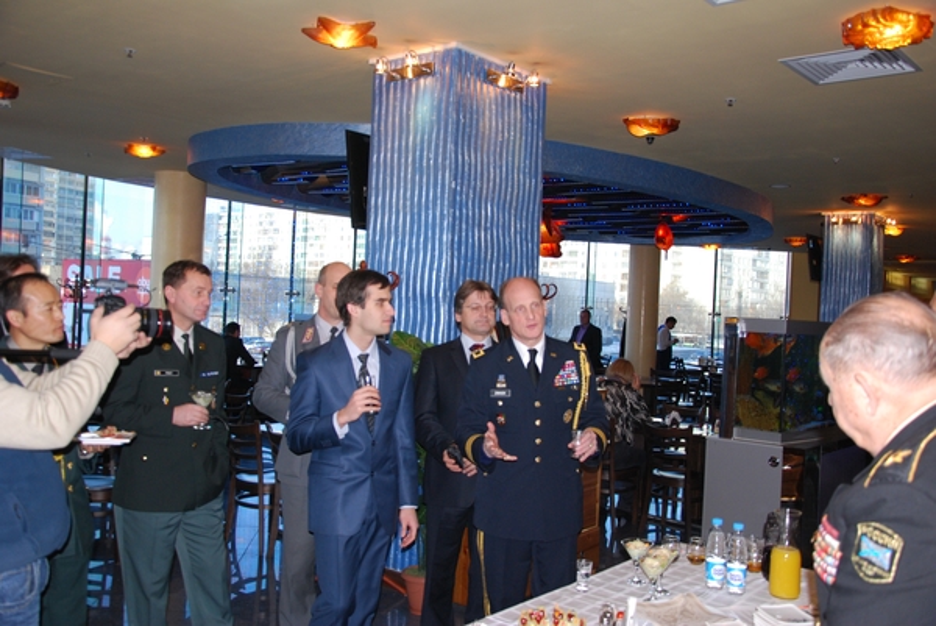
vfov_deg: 36.9
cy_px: 313
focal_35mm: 36
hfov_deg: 53.1
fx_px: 937
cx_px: 468
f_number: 4
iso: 400
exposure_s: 1/60
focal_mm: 24
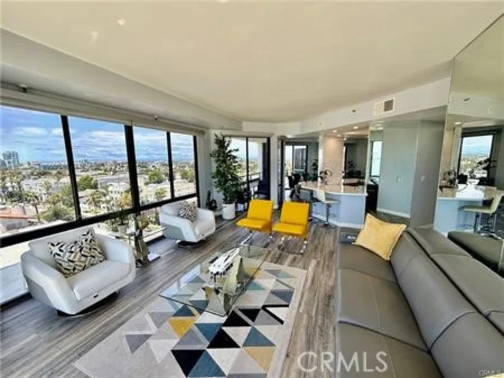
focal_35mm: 14
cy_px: 189
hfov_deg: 102.1
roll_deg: +0.7
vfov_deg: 85.6
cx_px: 252
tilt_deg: -8.1
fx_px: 204
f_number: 2.2
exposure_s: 1/190
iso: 64
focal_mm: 2.22
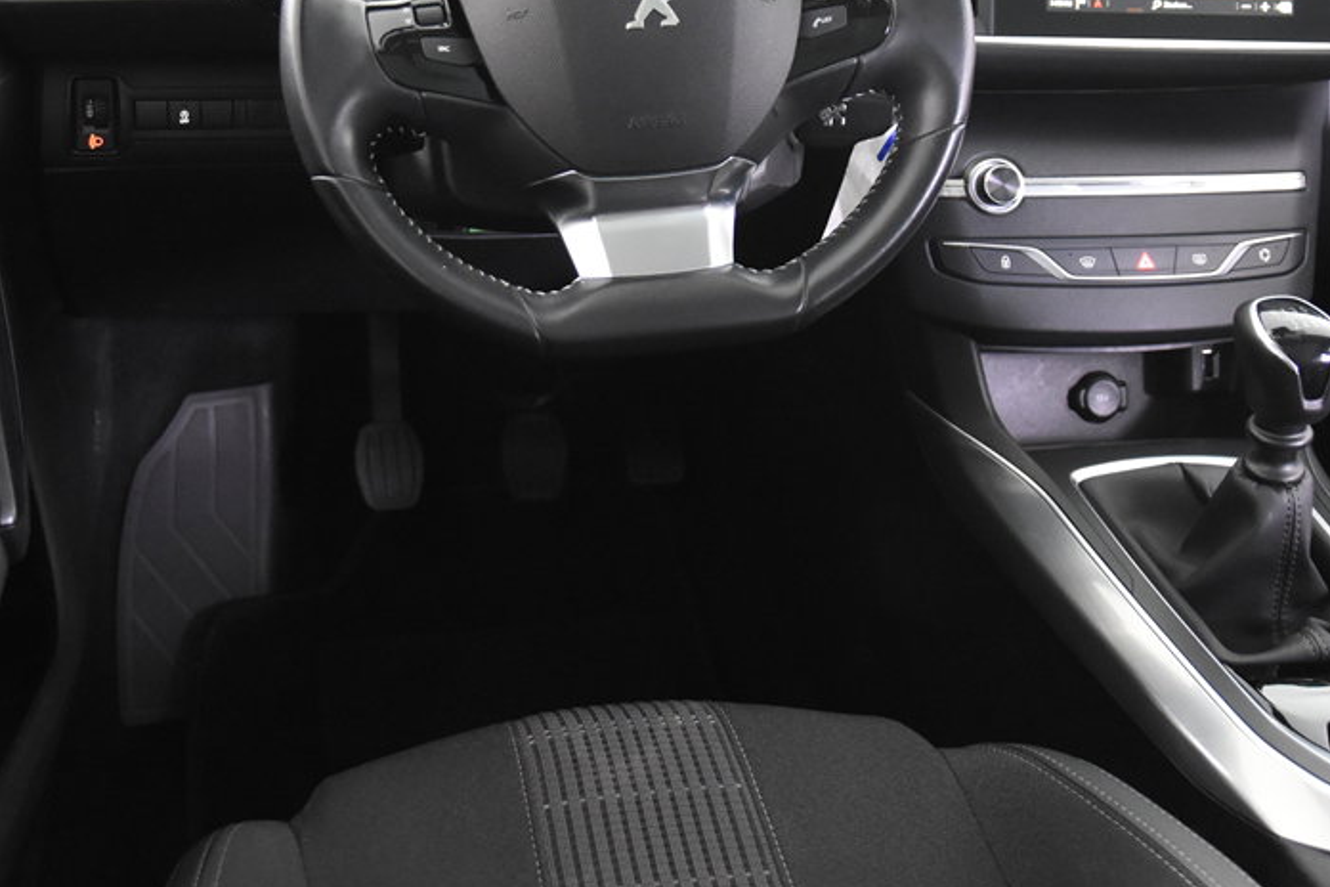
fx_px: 1958
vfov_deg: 25.3
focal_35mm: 53
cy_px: 248
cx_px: 518
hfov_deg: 37.3
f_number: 3
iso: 4500
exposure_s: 1/40
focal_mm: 24
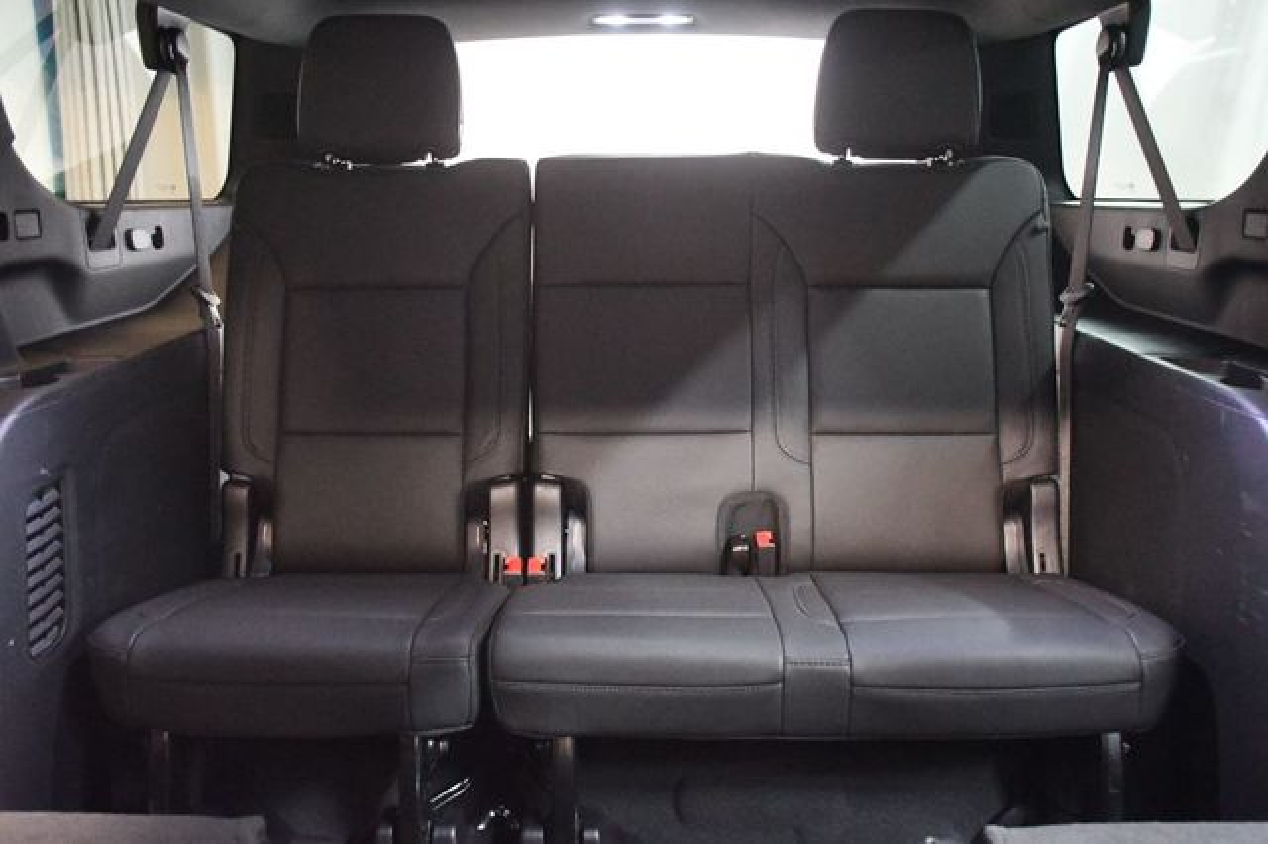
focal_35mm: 33
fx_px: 1162
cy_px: 422
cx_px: 634
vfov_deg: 39.9
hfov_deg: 57.2
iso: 12800
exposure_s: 1/50
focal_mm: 22
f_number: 3.5
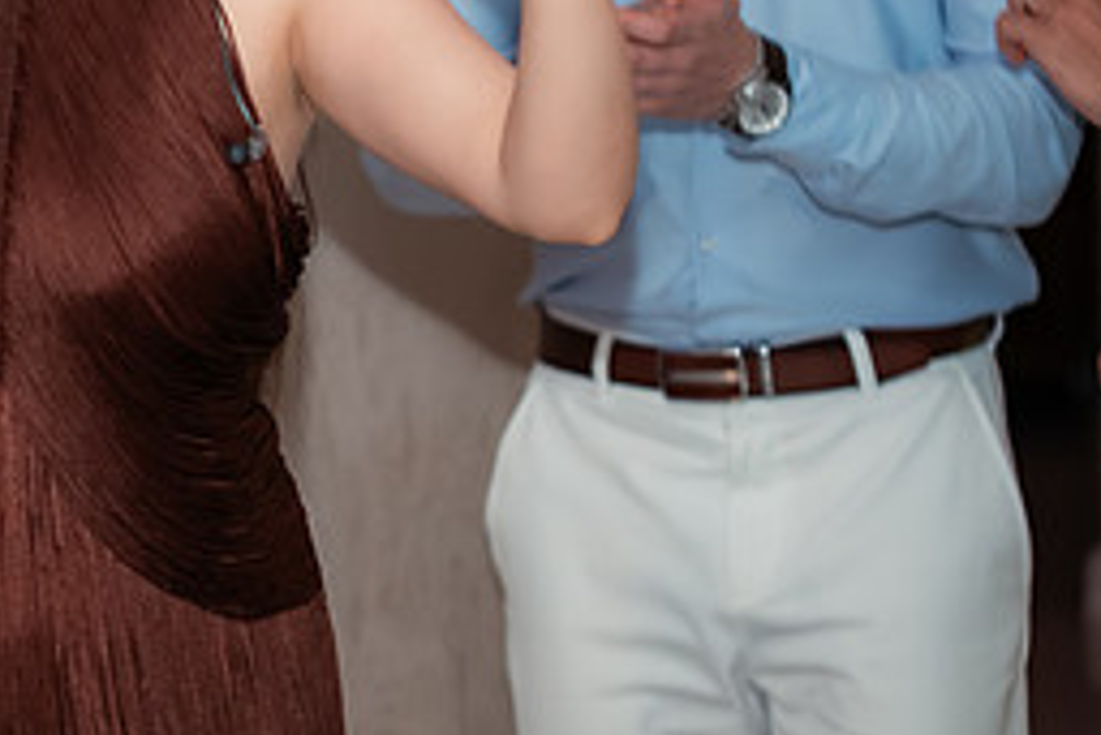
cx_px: 108
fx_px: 7283
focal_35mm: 238
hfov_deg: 8.6
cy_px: -78
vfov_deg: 5.8
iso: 2000
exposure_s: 1/250
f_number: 3
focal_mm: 90
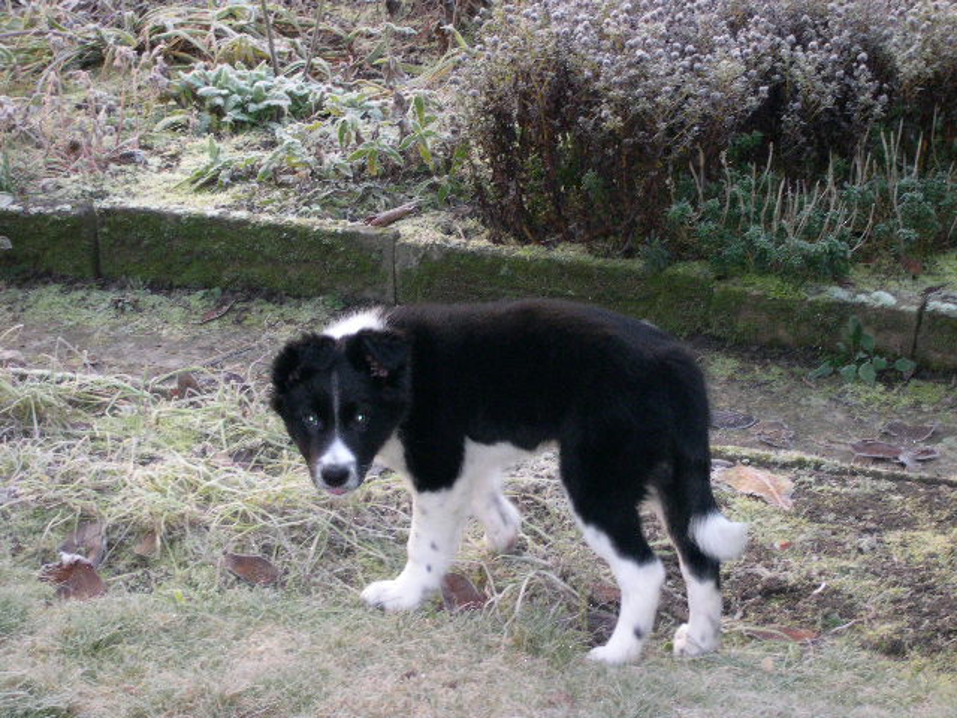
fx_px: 3152
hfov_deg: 17.3
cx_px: 478
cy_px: 359
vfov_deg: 13.0
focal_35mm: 114
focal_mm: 24
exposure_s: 1/60
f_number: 4.9
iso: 400
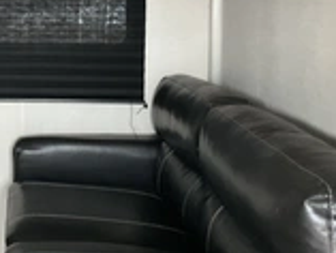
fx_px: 719
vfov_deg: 19.6
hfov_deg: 25.8
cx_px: 66
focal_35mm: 74
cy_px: 32
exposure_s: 1/60
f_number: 1.8
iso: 250
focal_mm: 3
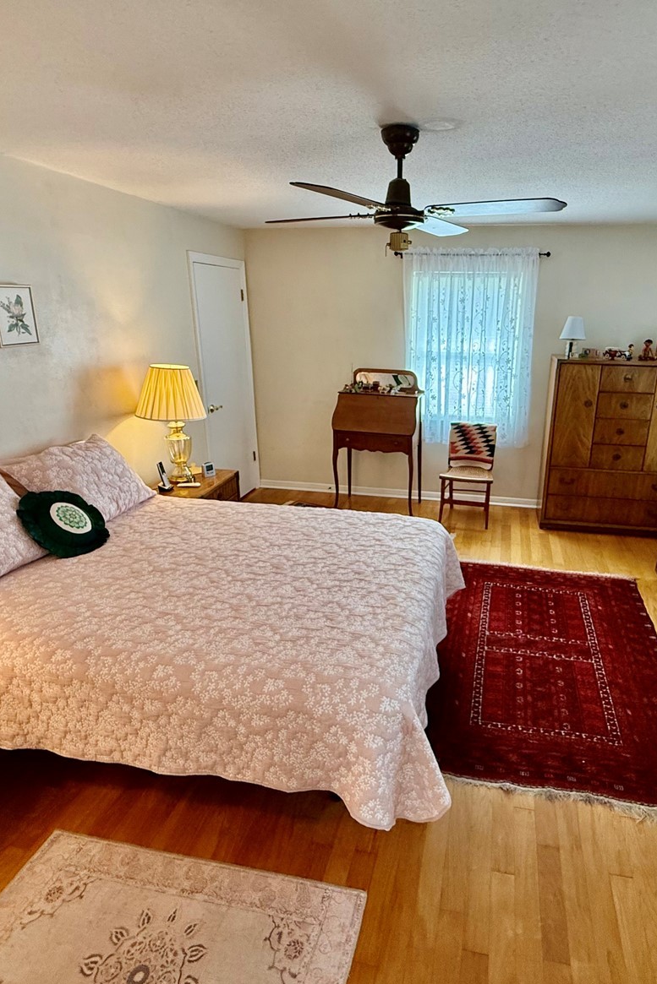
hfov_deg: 61.2
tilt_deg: -17.4
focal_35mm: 20
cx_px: 406
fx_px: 547
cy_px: 493
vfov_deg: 84.0
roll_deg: -1.3
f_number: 2.2
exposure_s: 1/120
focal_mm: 2.22
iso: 320
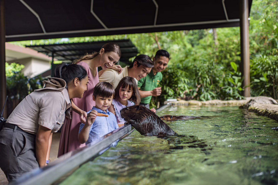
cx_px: 139
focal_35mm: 35
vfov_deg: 37.9
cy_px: 92
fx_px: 270
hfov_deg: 54.4
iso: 100
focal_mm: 35
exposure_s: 1/500
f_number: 2
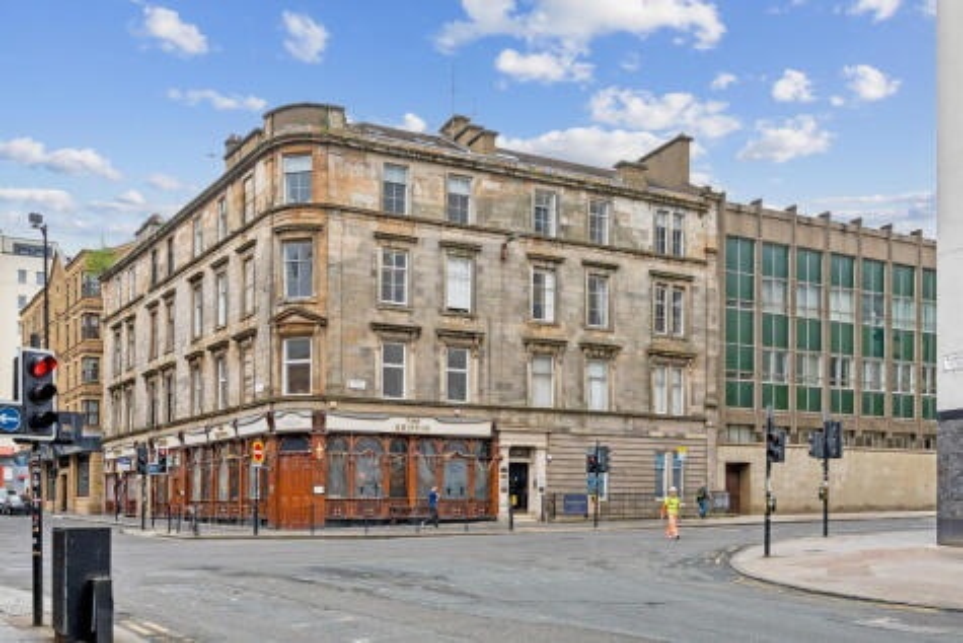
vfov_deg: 42.4
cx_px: 482
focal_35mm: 31
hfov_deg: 60.3
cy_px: 322
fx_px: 829
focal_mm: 21.2
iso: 320
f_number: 9
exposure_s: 1/200
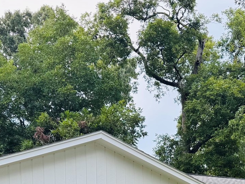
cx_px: 158
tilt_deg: +1.1
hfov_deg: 28.4
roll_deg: +0.7
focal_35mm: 68
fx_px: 481
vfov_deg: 19.6
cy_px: 251
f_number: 1.78
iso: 100
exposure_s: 1/151
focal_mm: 6.76
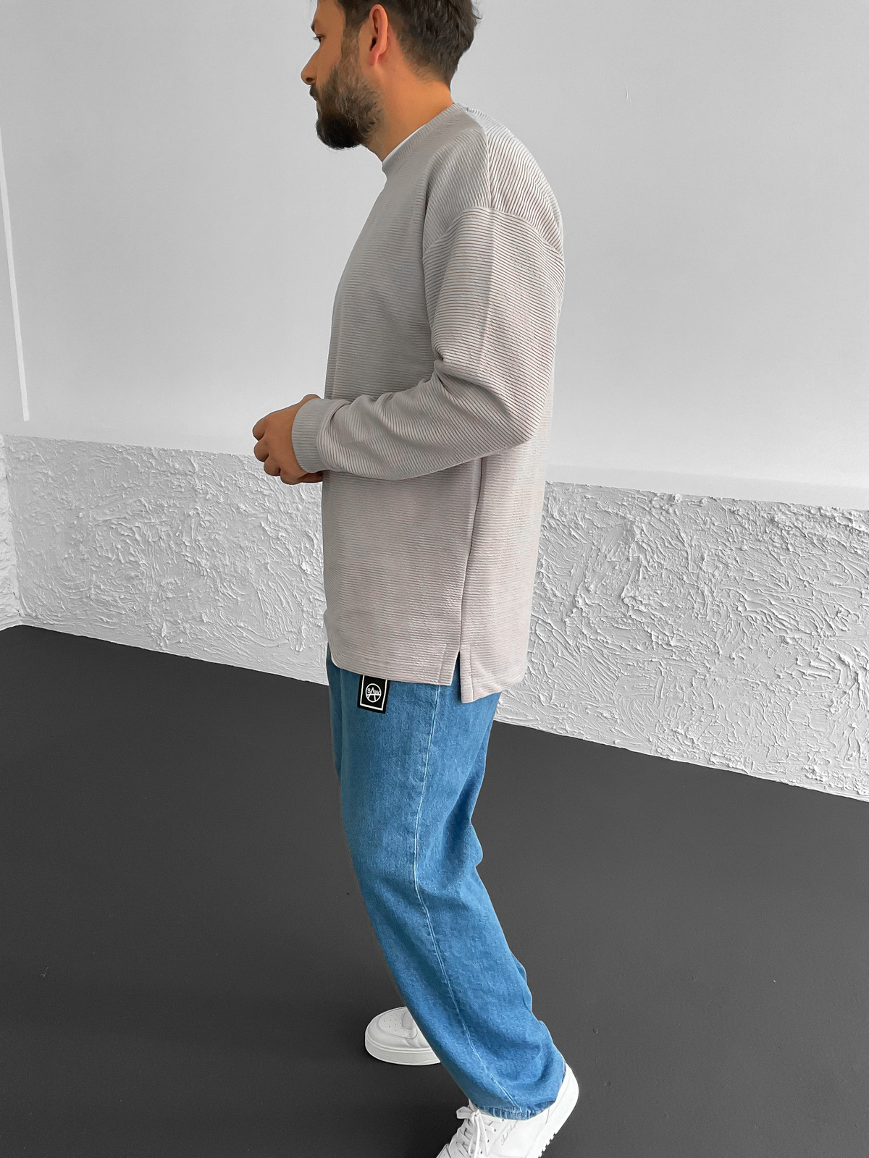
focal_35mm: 29
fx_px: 971
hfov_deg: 48.2
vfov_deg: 61.7
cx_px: 434
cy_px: 579
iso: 64
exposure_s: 1/105
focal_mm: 3
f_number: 1.8
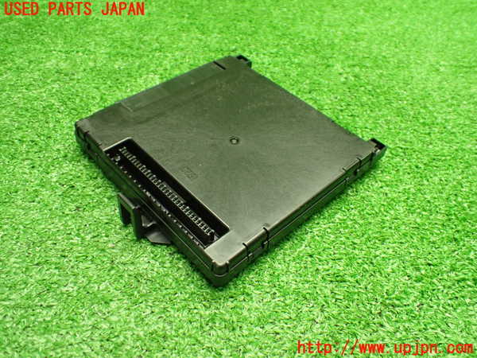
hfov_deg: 60.0
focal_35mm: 30
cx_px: 238
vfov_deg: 46.8
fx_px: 413
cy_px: 179
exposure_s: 1/80
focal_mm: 5.4
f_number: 2.3
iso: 800
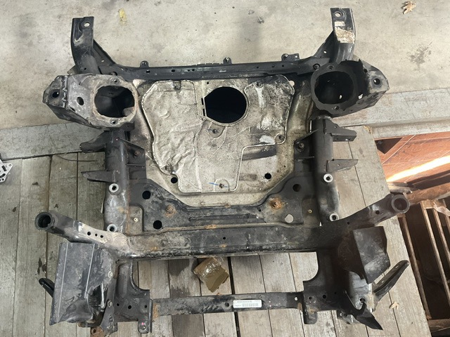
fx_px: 377
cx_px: 225
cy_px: 168
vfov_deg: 48.2
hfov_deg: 61.7
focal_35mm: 29
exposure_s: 1/50
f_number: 1.8
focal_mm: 3
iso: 160
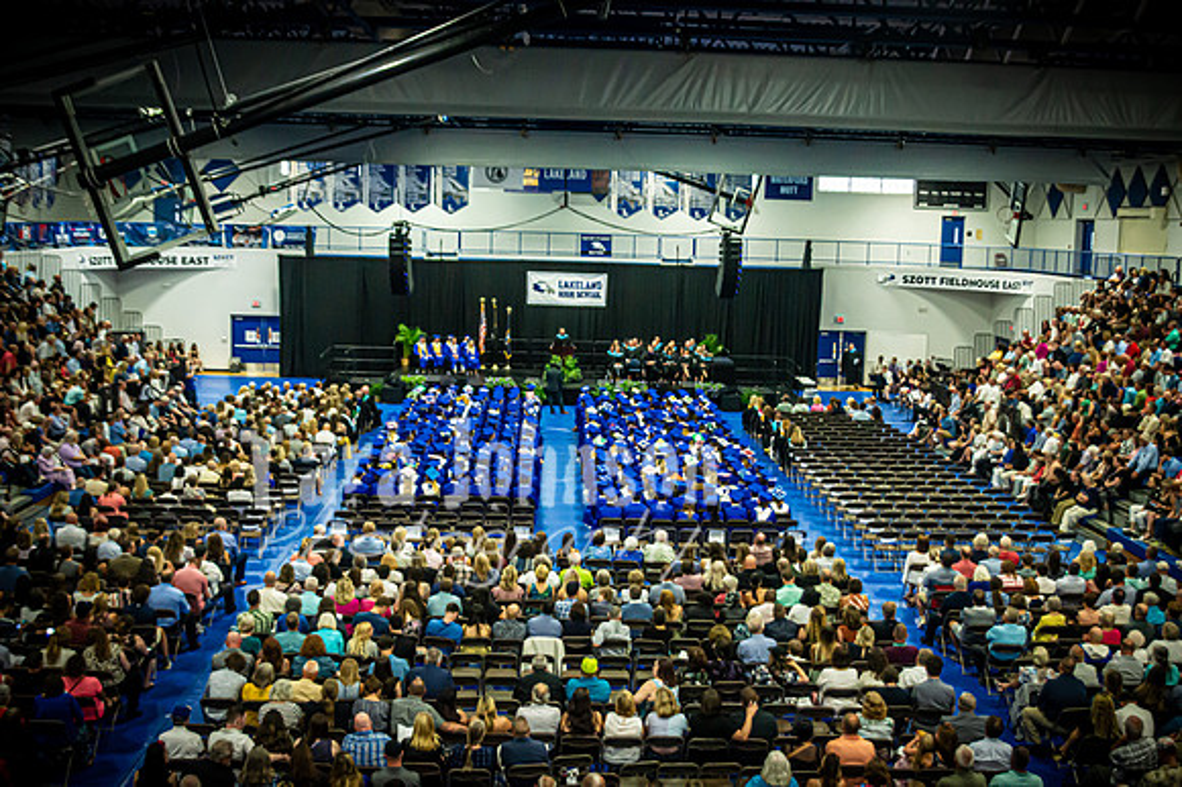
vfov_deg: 30.8
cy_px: 394
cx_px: 591
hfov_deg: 45.0
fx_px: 1427
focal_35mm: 44
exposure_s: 1/250
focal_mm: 29
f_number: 2.8
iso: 3200
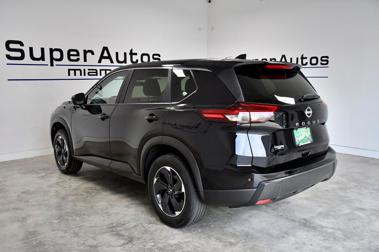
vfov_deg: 40.0
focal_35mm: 33
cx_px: 190
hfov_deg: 57.2
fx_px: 347
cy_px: 126
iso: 1250
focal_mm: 22
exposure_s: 1/800
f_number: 4
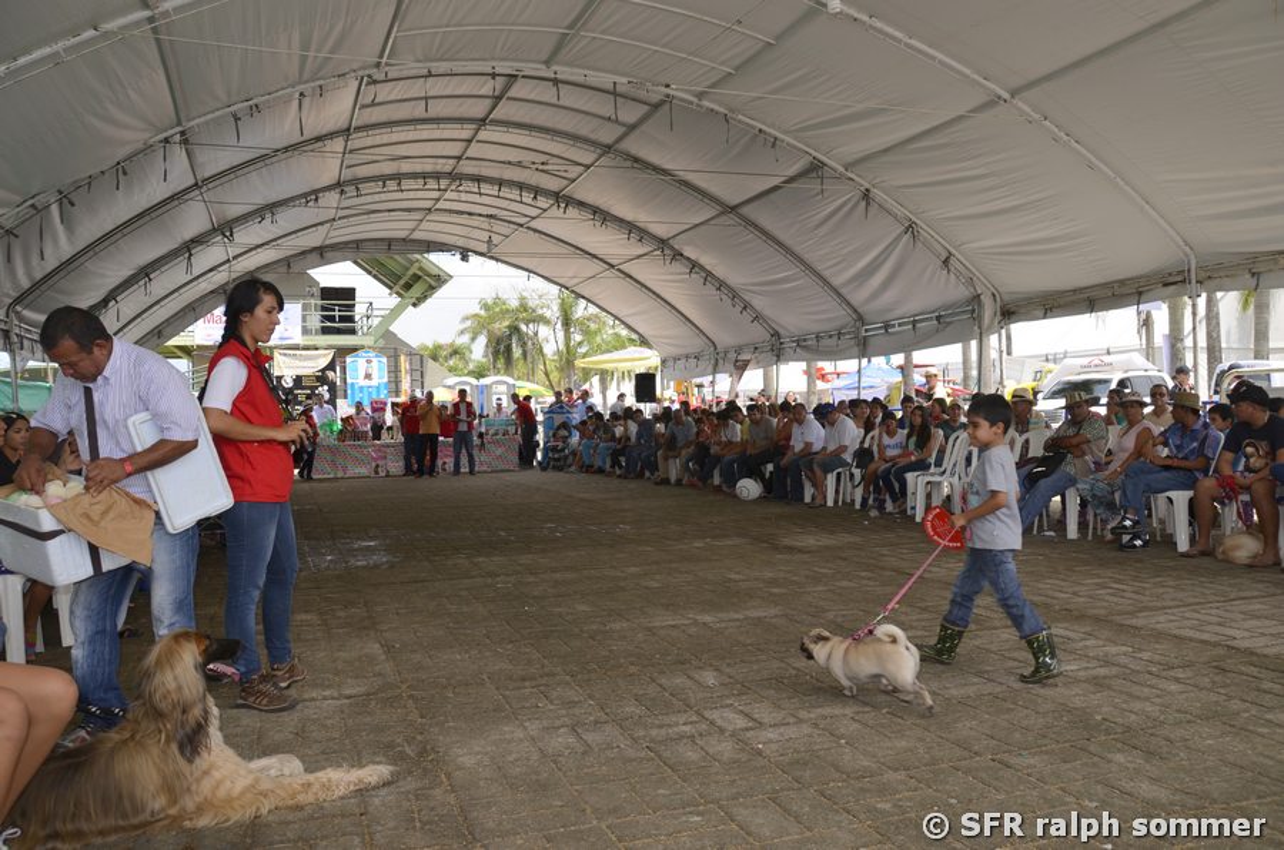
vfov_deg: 47.7
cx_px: 642
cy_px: 425
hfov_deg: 67.5
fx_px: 961
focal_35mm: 27
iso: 100
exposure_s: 1/200
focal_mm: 18
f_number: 6.3
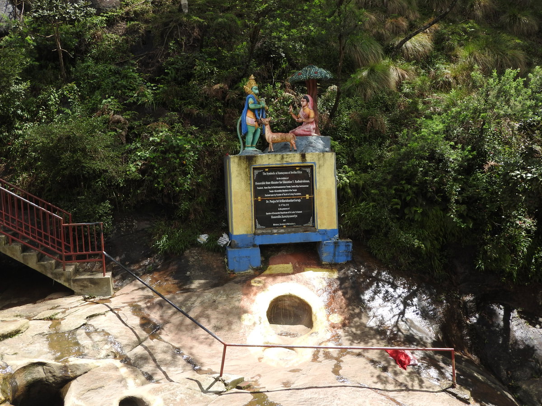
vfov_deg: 36.0
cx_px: 271
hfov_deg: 46.8
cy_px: 203
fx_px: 626
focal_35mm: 40
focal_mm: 7.2
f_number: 3.8
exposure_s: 1/500
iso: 100
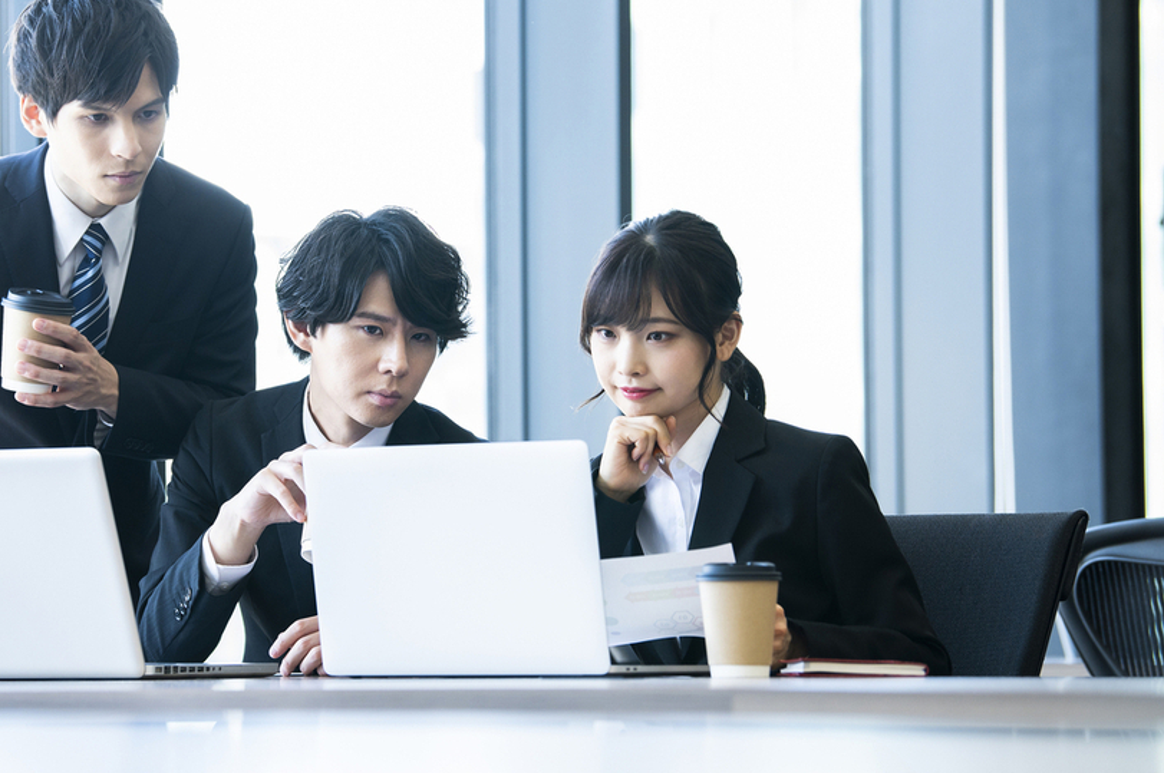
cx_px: 442
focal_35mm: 154
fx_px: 4974
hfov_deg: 13.3
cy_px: 346
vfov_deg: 8.9
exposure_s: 1/160
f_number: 4
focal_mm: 122
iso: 800
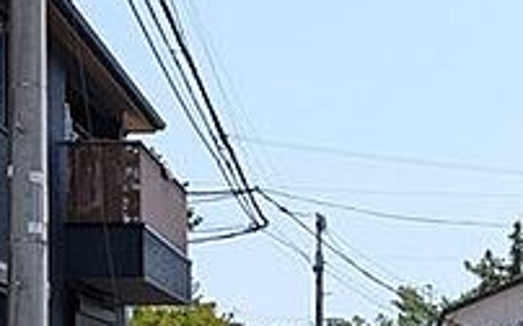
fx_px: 1111
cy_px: 420
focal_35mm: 78
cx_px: 391
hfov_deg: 26.2
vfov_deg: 15.9
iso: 29
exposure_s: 1/1211
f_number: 1.7
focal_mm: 4.53
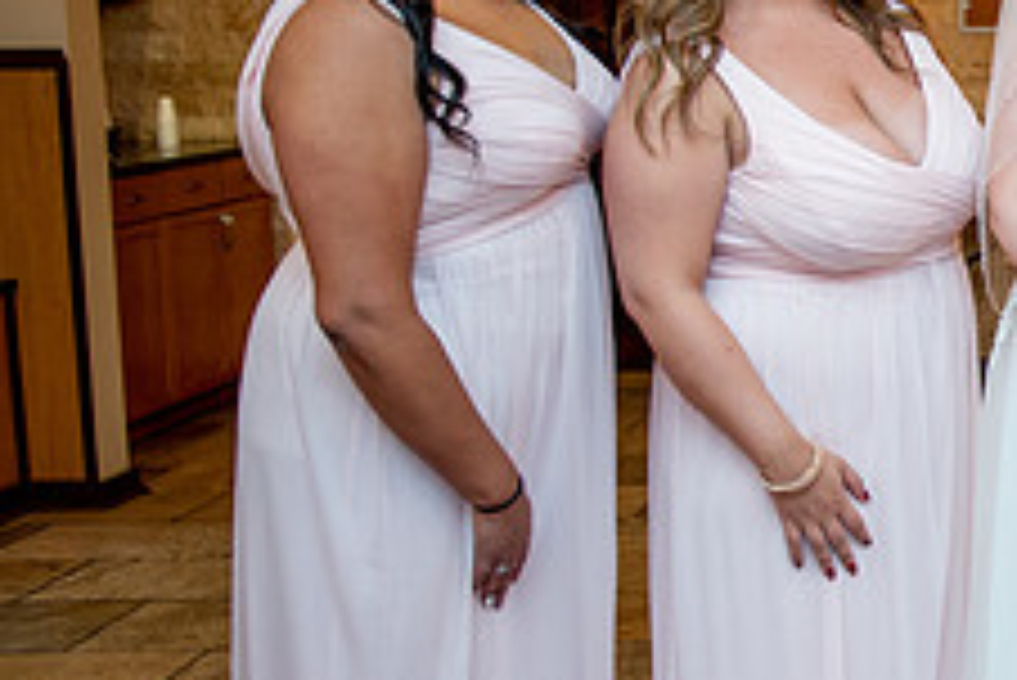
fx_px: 2177
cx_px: 1351
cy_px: 317
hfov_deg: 23.1
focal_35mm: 77
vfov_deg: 17.7
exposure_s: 1/160
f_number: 2.8
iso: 1250
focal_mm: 28
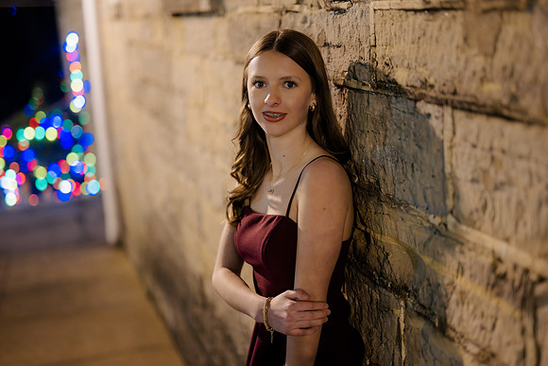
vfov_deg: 27.0
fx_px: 761
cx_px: 274
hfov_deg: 39.6
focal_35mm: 50
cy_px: 183
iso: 2500
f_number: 1.4
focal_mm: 50
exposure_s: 1/125
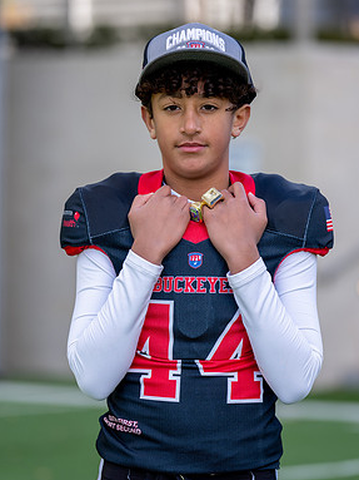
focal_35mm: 210
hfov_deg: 7.1
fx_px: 2905
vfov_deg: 9.4
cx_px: 181
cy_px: 224
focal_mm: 130
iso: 100
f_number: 2.8
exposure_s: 1/500
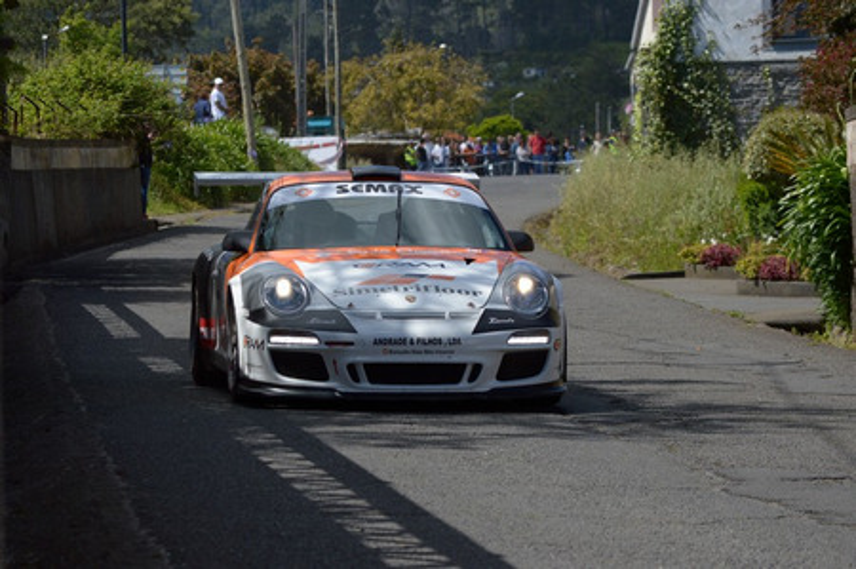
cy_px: 284
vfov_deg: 7.3
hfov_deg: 11.0
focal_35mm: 188
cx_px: 428
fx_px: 4453
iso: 400
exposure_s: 1/1600
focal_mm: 125
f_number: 7.1
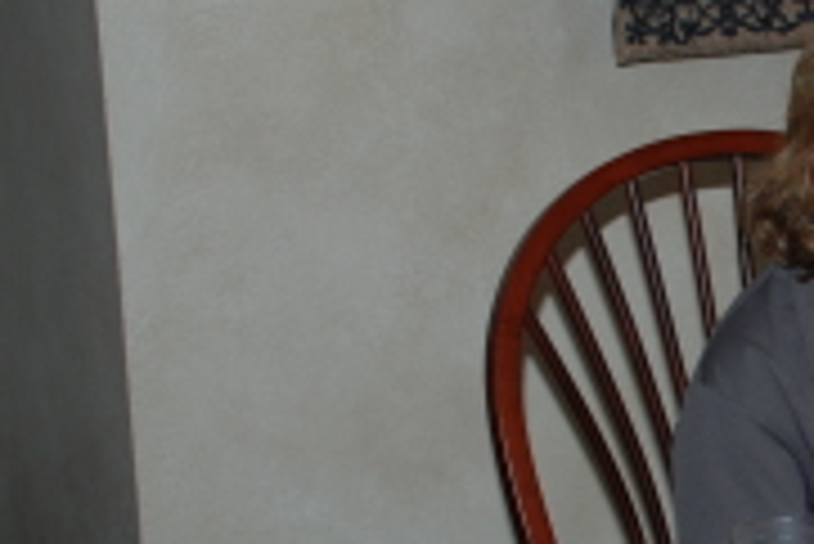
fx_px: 2353
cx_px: 958
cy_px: 373
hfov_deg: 18.6
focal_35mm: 104
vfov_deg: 13.2
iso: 200
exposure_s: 1/60
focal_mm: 26
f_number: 4
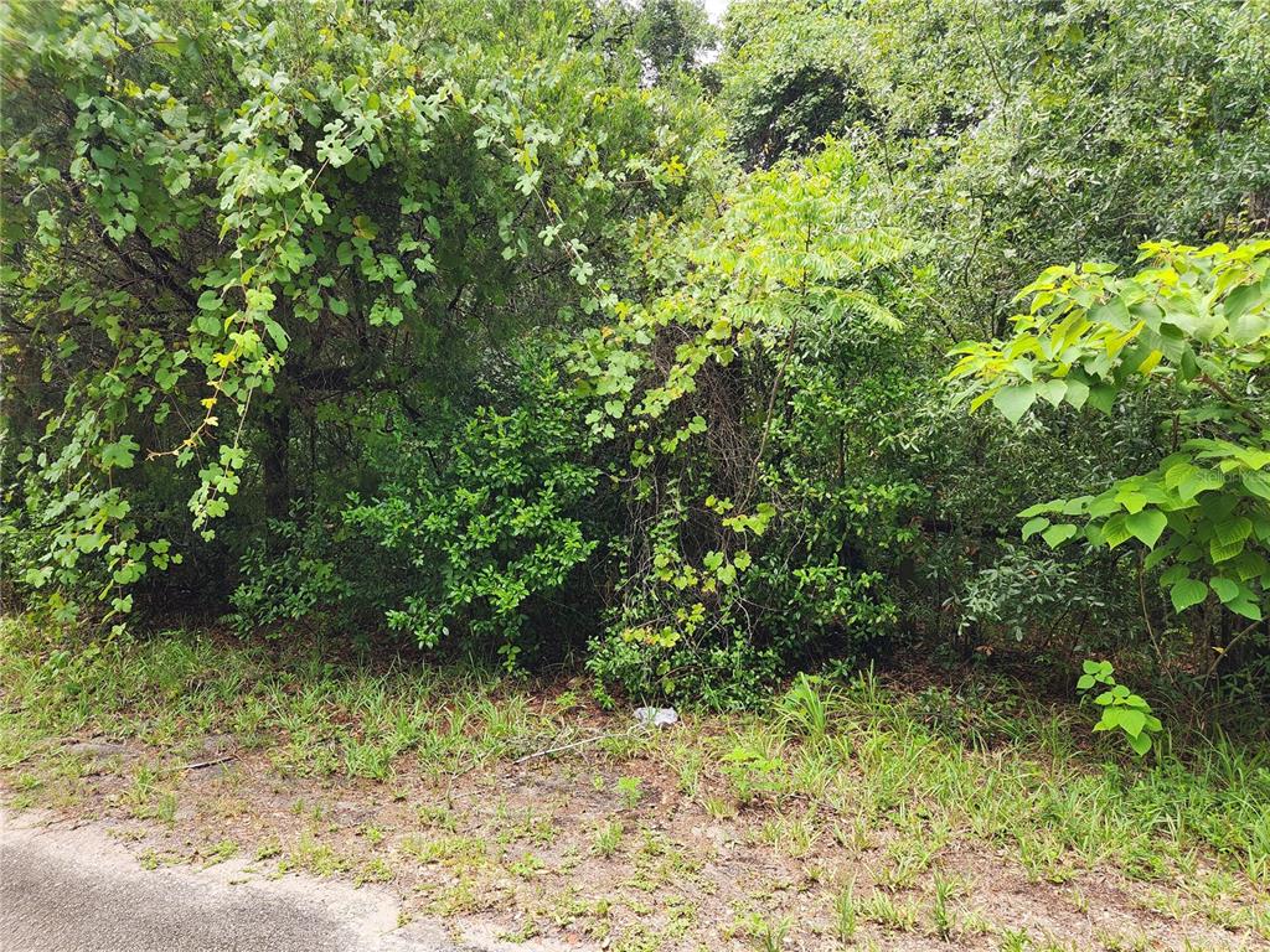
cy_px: 476
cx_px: 635
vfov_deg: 58.9
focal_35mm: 23
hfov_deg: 73.9
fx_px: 844
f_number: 1.8
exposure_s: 1/180
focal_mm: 5.4
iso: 20
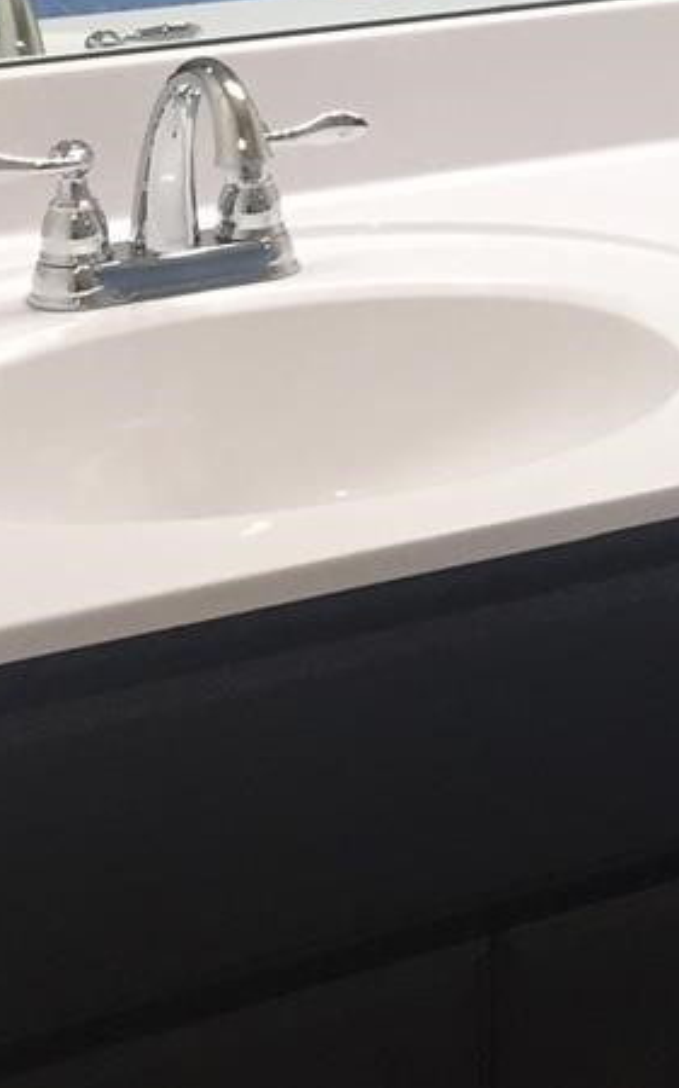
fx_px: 3111
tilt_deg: -12.1
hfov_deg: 11.9
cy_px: 41
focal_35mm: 105
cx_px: 993
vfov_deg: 19.3
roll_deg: -0.5
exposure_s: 1/30
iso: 32
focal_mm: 4.15
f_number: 2.2
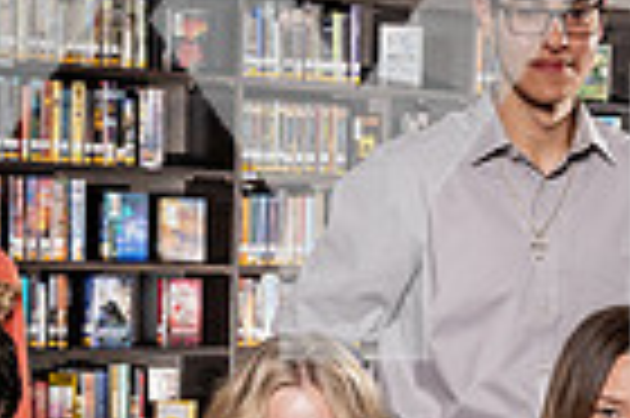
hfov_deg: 13.9
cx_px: 480
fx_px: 2569
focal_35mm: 147
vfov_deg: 9.1
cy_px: 631
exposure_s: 1/250
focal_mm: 33
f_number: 9
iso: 100
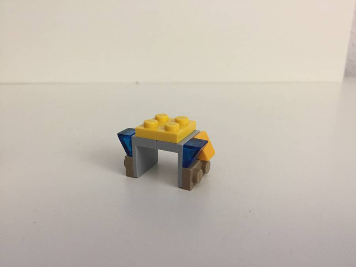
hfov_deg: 61.7
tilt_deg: -19.3
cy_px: 134
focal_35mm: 29
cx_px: 178
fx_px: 298
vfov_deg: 48.2
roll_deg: -0.3
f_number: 2.2
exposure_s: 1/20
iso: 250
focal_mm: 4.15
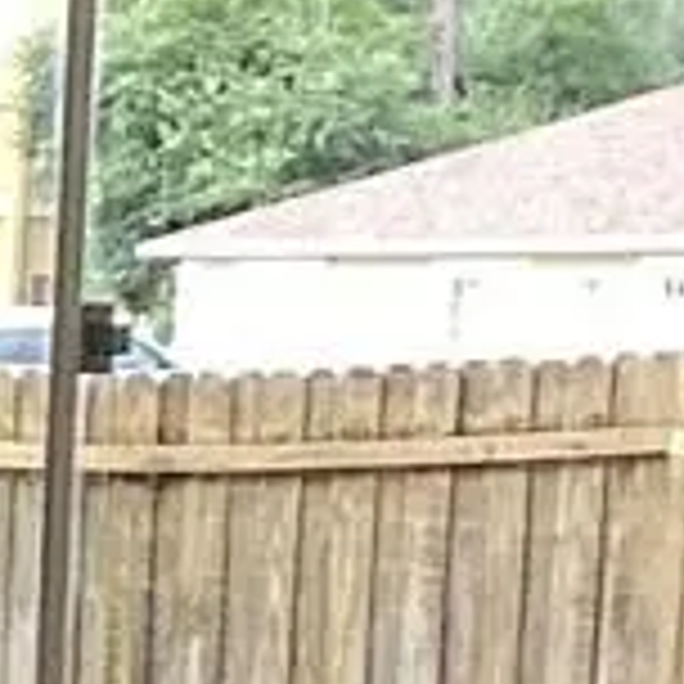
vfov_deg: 5.8
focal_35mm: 288
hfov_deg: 5.9
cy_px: 1638
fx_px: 6438
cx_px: -922
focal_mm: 3.3
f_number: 2.4
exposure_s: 1/60
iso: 80
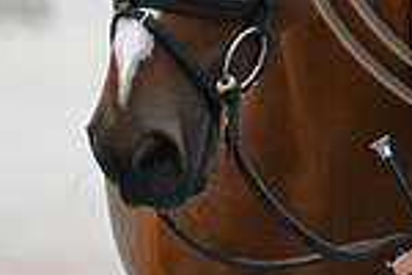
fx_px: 16845
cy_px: -175
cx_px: 533
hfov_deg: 1.4
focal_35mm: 1472
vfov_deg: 0.9
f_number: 5.6
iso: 500
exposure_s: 1/1250
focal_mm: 380
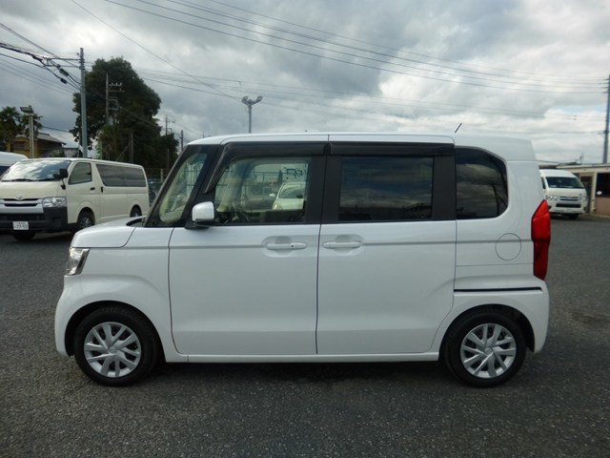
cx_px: 305
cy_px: 229
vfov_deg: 56.8
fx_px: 423
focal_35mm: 24
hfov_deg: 71.6
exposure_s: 1/1300
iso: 100
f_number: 2.8
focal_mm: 4.3
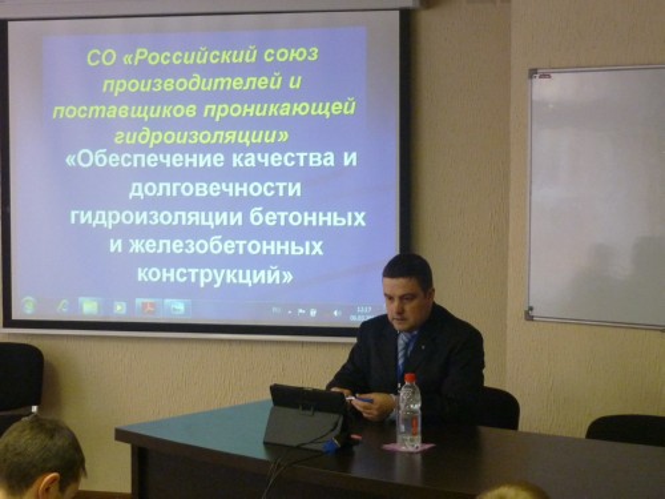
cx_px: 332
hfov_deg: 28.2
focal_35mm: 69
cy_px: 250
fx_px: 1326
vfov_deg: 21.3
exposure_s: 1/40
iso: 400
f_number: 3.2
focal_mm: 8
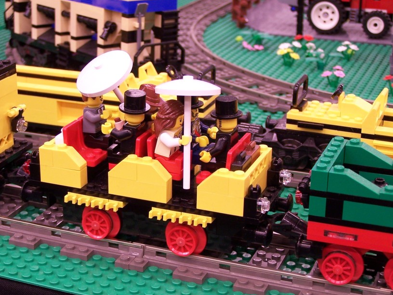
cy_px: 159
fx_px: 840
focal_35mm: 74
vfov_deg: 19.9
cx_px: 170
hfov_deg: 26.3
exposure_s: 1/2
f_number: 3.1
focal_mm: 9.8
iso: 80
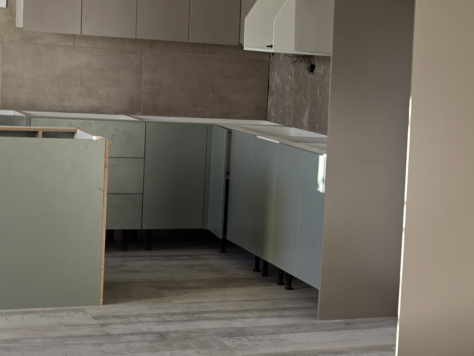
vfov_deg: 17.0
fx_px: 1191
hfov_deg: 21.0
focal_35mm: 87
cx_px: 570
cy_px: 173
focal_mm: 6.3
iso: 40
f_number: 1.7
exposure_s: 1/180
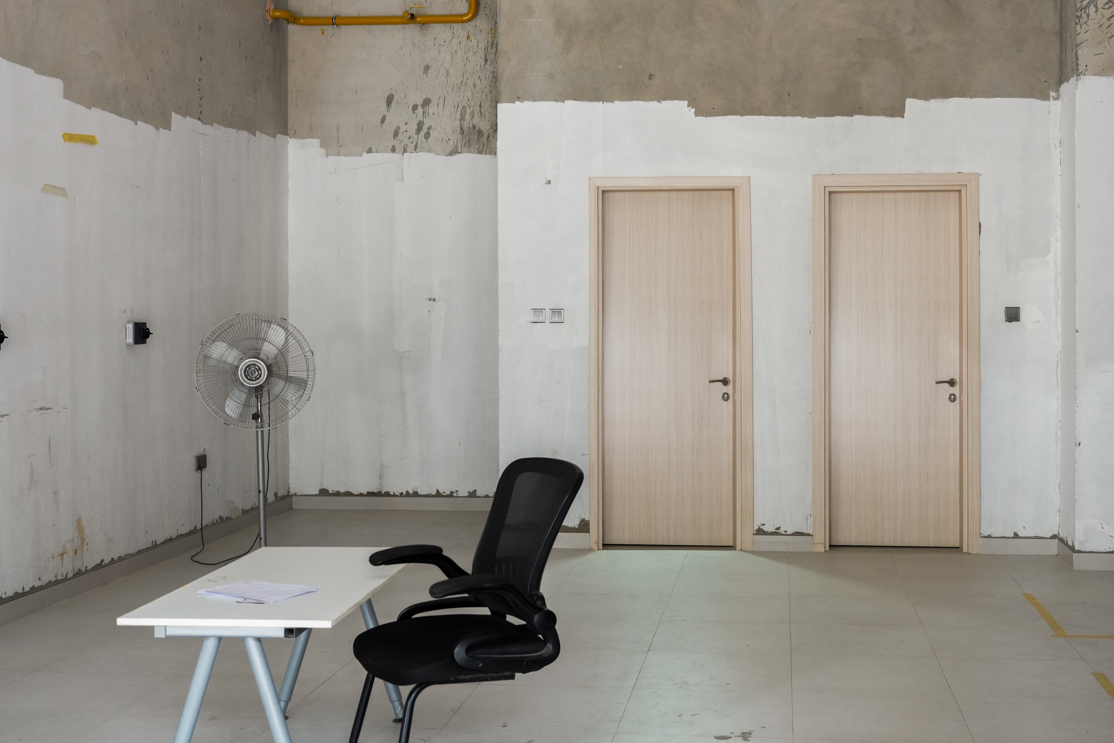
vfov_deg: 27.9
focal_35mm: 48
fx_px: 1485
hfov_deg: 41.0
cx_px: 636
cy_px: 256
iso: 800
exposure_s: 1/45
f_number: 5.6
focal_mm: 35
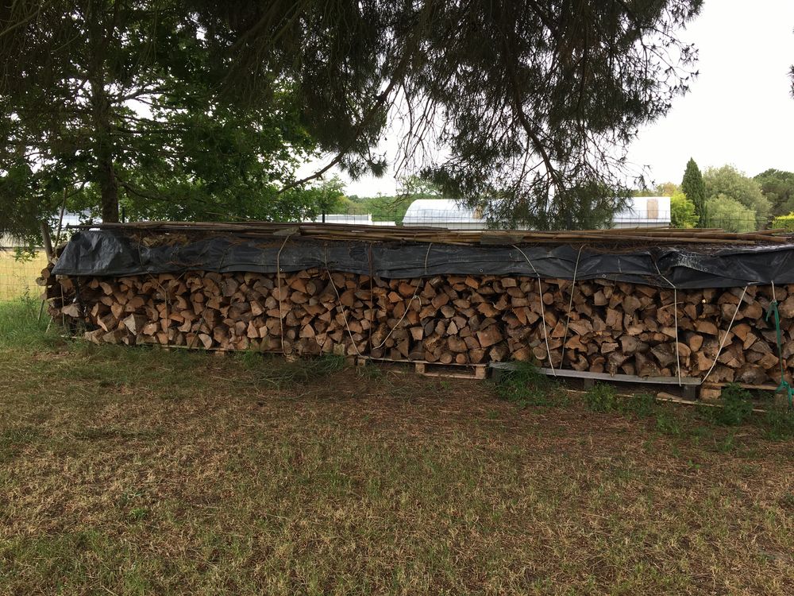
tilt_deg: -5.8
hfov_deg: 61.7
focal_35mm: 29
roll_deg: +0.1
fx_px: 665
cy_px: 298
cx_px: 397
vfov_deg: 48.2
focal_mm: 4.15
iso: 25
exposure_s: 1/248
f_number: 2.2
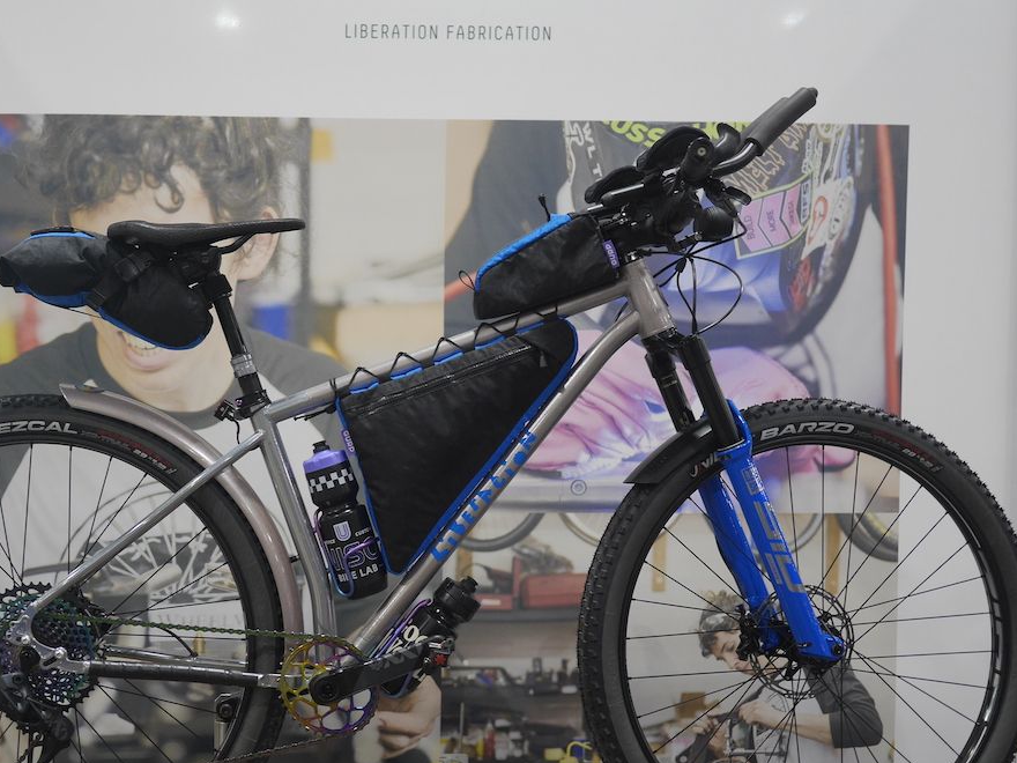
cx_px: 425
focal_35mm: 50
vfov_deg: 29.0
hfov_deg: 38.1
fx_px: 1469
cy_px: 476
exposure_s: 1/60
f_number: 1.7
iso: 320
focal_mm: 20
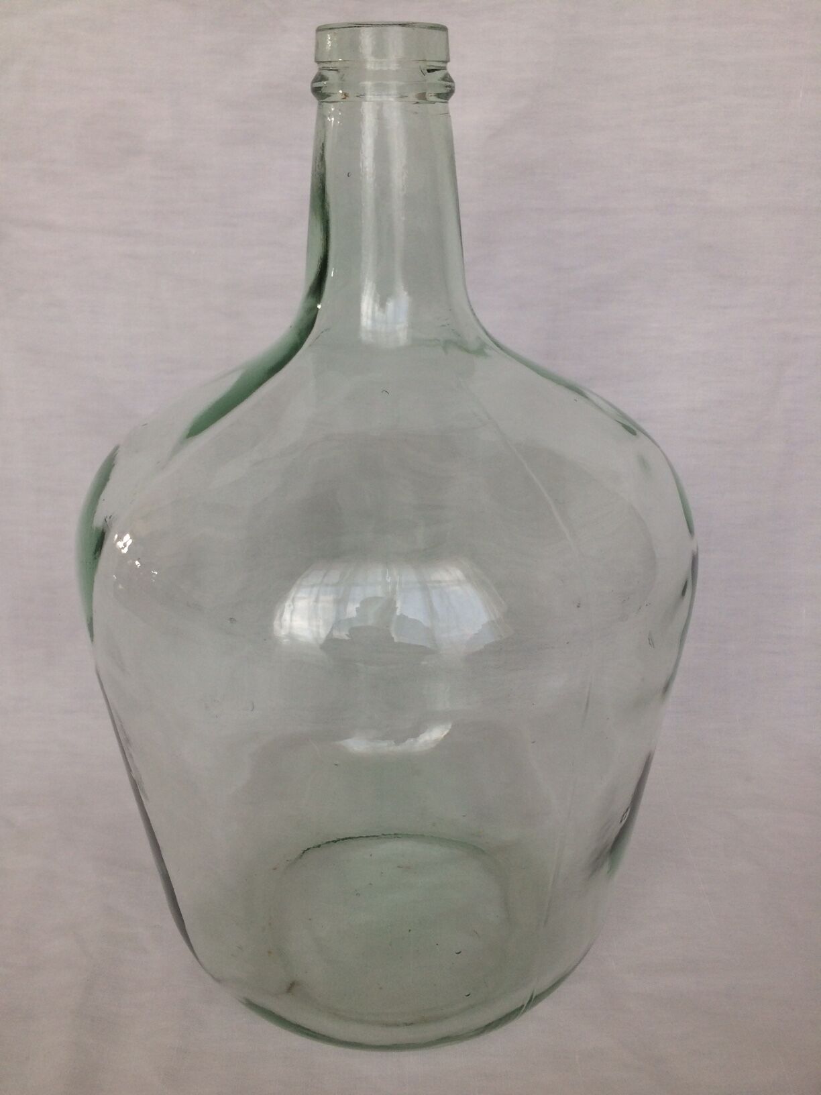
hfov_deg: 48.2
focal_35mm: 29
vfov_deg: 61.7
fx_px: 917
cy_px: 548
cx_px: 410
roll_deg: +0.4
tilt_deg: -26.0
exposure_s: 1/100
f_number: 2.2
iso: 40
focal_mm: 4.15
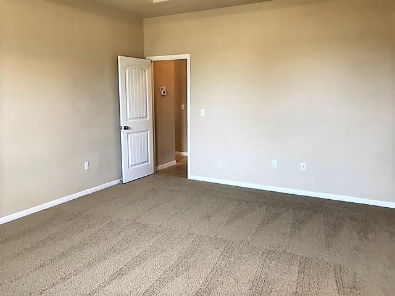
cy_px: 148
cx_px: 198
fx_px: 320
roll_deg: +0.4
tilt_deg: -9.2
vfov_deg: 49.7
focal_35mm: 28
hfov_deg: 63.4
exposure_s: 1/30
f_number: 1.8
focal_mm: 3.99
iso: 32
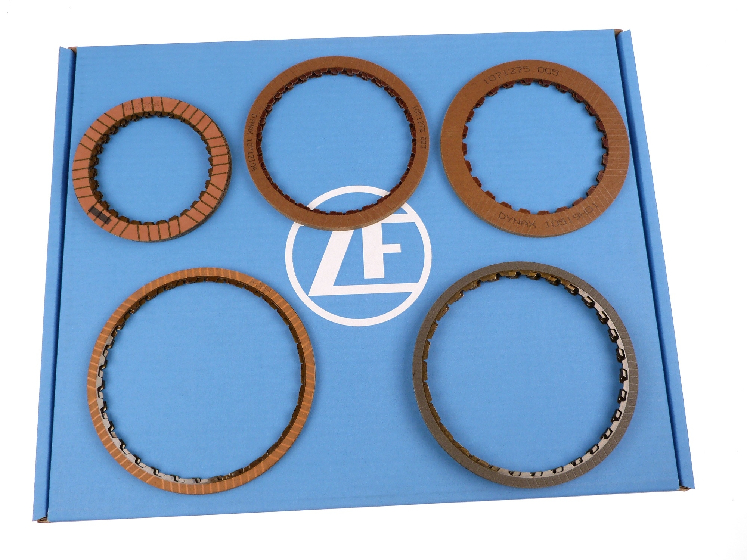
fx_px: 691
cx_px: 374
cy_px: 280
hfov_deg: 56.8
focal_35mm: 32
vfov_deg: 44.2
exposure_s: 1/80
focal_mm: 5.6
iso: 100
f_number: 3
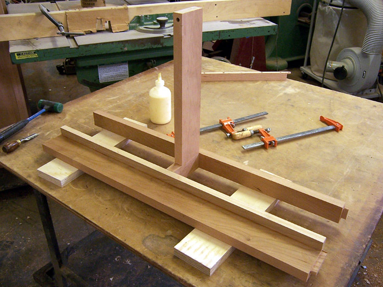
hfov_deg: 54.0
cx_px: 193
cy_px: 142
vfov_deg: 41.8
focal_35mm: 34
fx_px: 376
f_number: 3.4
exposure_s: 1/20
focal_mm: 5.5
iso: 140
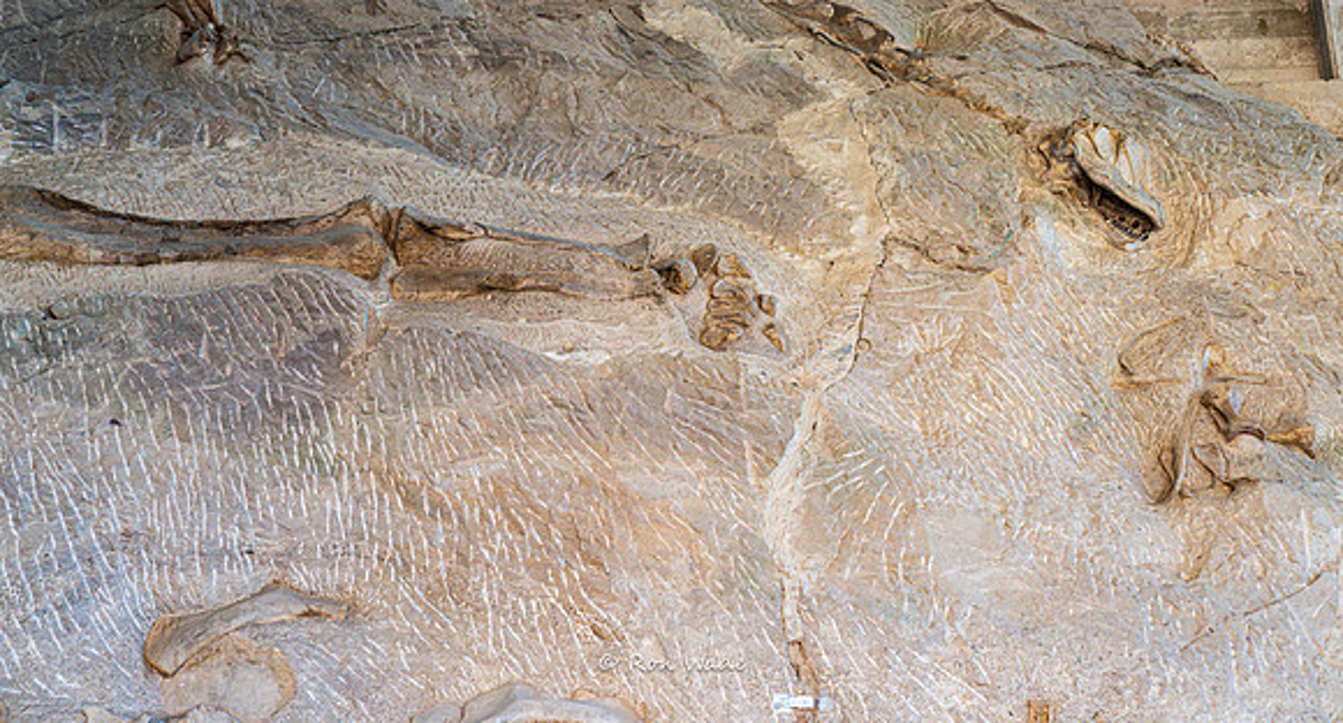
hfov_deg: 28.9
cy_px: 276
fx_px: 2610
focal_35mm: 74
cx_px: 672
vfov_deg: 15.7
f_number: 4
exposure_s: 1/160
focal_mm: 70
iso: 1000
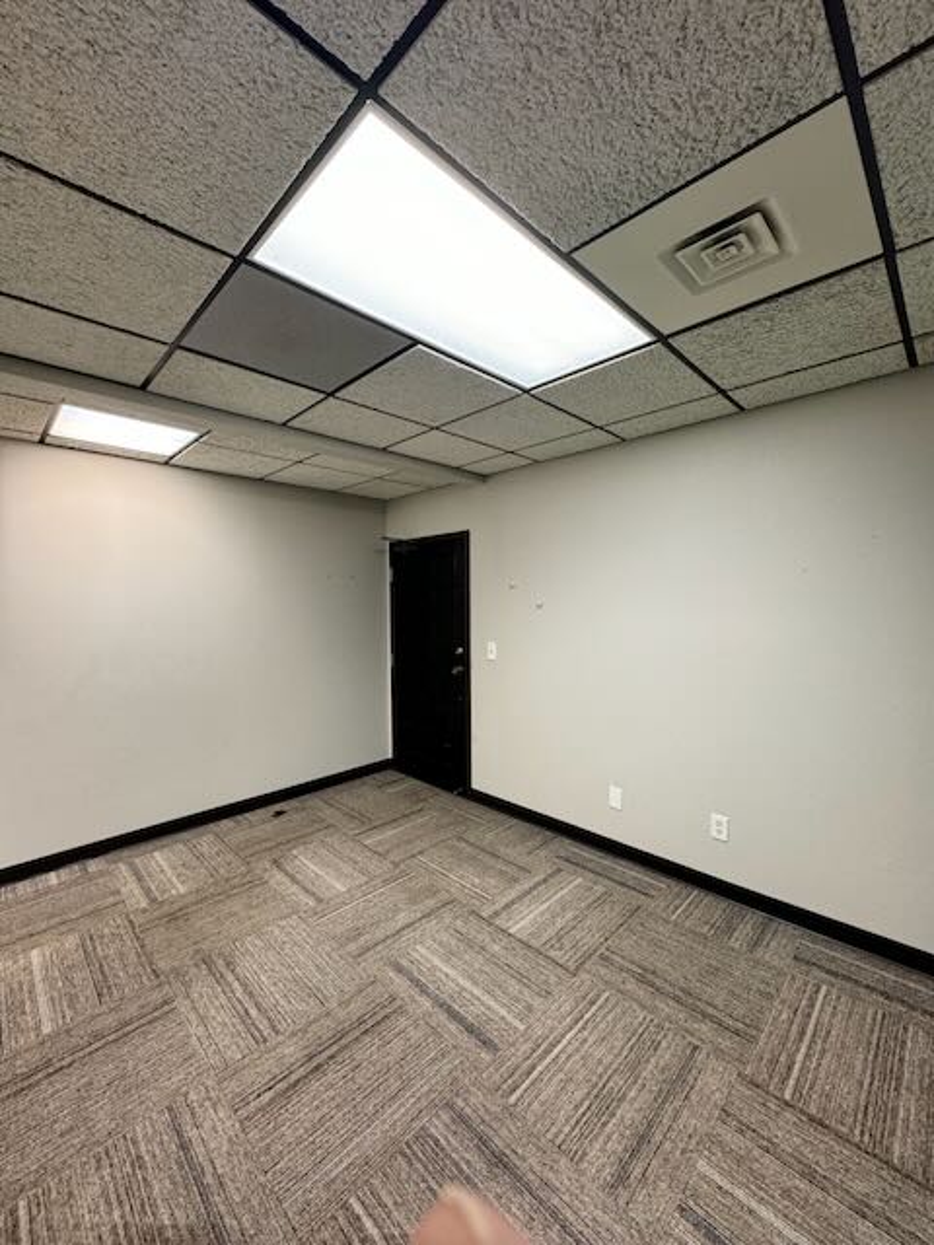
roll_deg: +0.5
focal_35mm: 14
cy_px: 622
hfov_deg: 85.7
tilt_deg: -1.4
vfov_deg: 102.1
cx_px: 467
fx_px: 504
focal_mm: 2.22
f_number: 2.2
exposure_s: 1/60
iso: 250
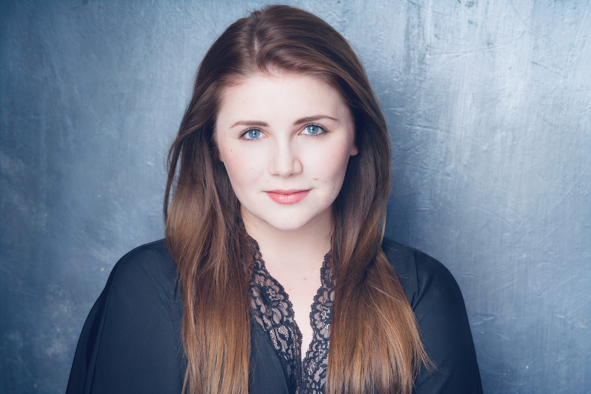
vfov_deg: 16.1
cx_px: 296
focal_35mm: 85
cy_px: 197
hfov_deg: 23.9
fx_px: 1396
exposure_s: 1/160
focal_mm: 85
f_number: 7.1
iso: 64
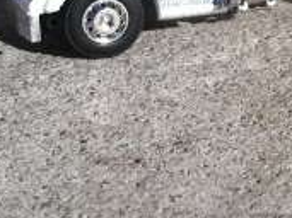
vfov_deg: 11.1
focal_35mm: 131
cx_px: 442
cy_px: -26
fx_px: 1104
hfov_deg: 14.1
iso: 80
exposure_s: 1/1579
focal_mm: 3.85
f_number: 2.8
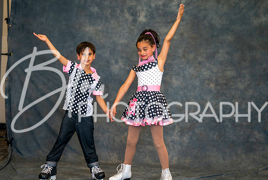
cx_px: 129
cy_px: 91
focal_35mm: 88
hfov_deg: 23.1
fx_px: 656
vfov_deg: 15.6
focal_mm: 85
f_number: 1.8
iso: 320
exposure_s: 1/200
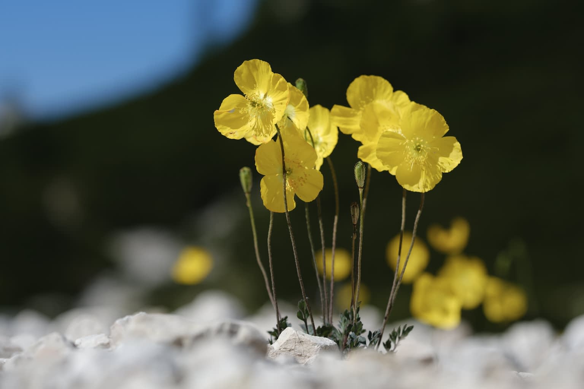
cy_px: 194
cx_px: 292
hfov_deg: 15.2
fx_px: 2190
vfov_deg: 10.2
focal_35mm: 135
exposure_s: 1/1100
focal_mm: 90
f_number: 4
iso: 125
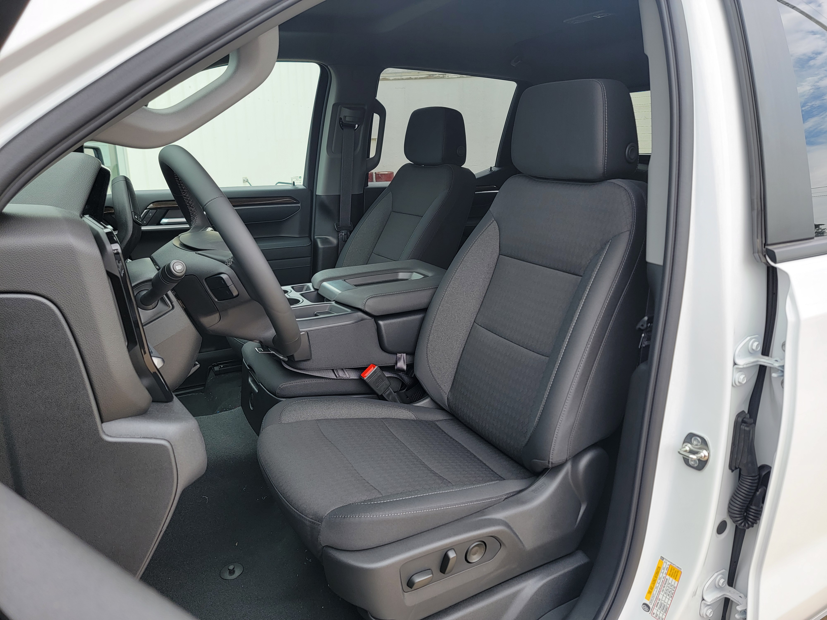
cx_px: 414
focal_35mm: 24
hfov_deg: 71.6
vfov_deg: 56.8
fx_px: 573
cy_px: 310
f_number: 1.8
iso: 16
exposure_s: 1/163
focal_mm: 6.7
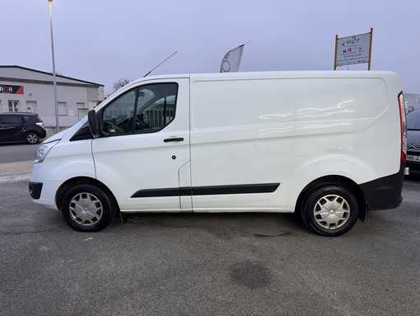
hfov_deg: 71.6
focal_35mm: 24
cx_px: 210
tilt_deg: -7.8
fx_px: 291
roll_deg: +0.1
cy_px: 158
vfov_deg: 56.9
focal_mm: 6.76
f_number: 1.78
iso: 200
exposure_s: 1/84
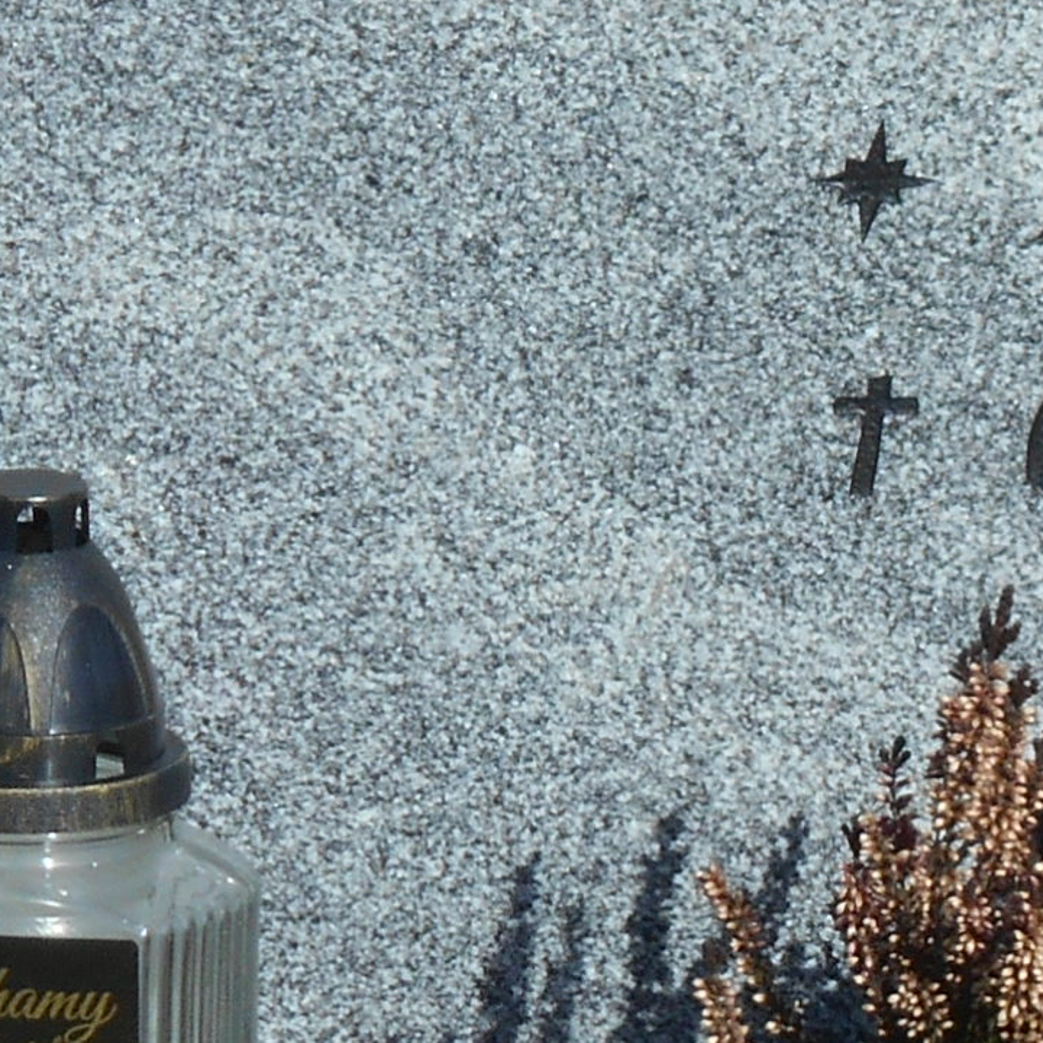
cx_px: 1117
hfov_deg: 4.5
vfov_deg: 4.6
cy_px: 523
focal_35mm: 385
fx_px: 13124
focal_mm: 15.4
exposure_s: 1/500
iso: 80
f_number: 6.3
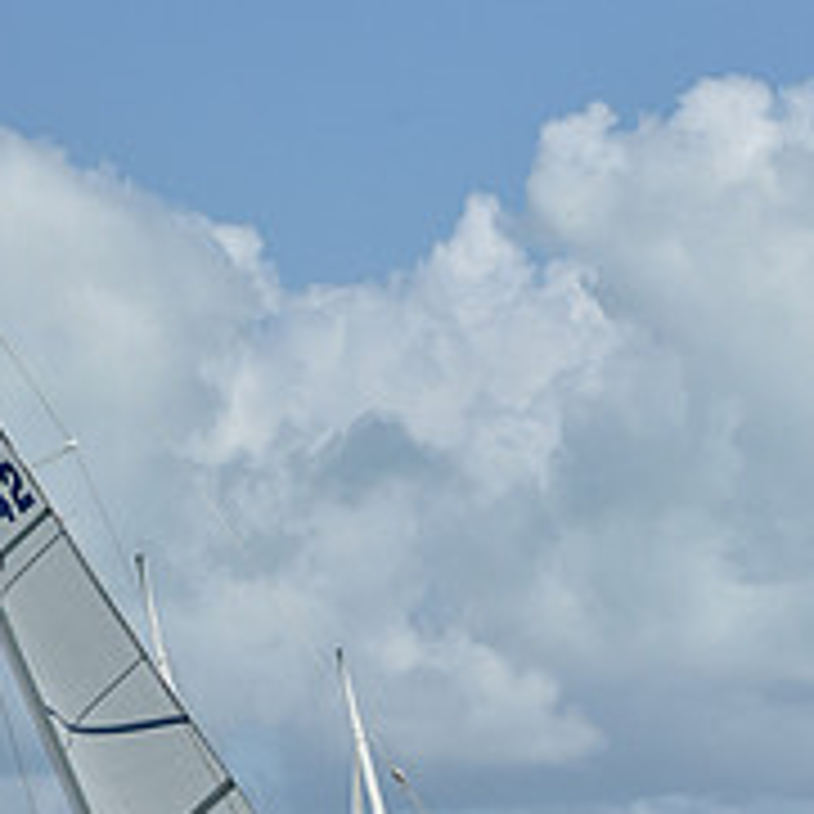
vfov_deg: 7.5
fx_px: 6172
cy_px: 544
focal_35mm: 232
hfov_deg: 7.5
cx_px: 178
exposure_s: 1/1600
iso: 250
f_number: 9
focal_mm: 85
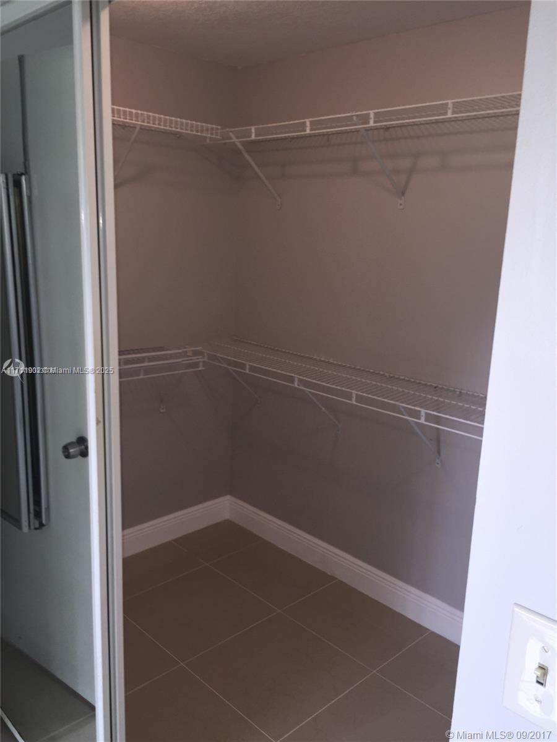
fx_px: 622
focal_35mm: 29
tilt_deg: -12.3
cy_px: 371
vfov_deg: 61.7
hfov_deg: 48.2
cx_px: 278
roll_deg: -2.0
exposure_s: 1/30
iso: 32
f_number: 2.2
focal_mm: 4.15
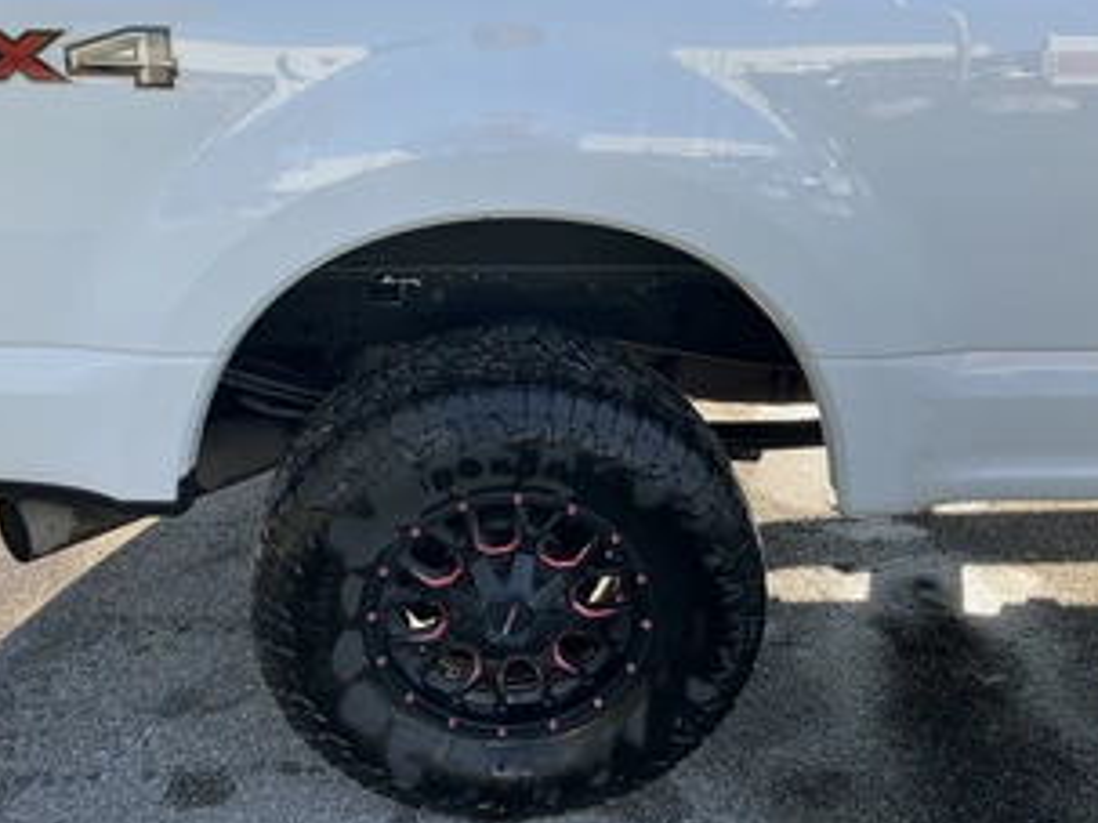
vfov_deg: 38.6
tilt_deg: -22.4
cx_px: 478
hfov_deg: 50.0
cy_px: 392
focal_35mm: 37
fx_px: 1173
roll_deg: +0.0
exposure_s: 1/409
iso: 25
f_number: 1.8
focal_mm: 3
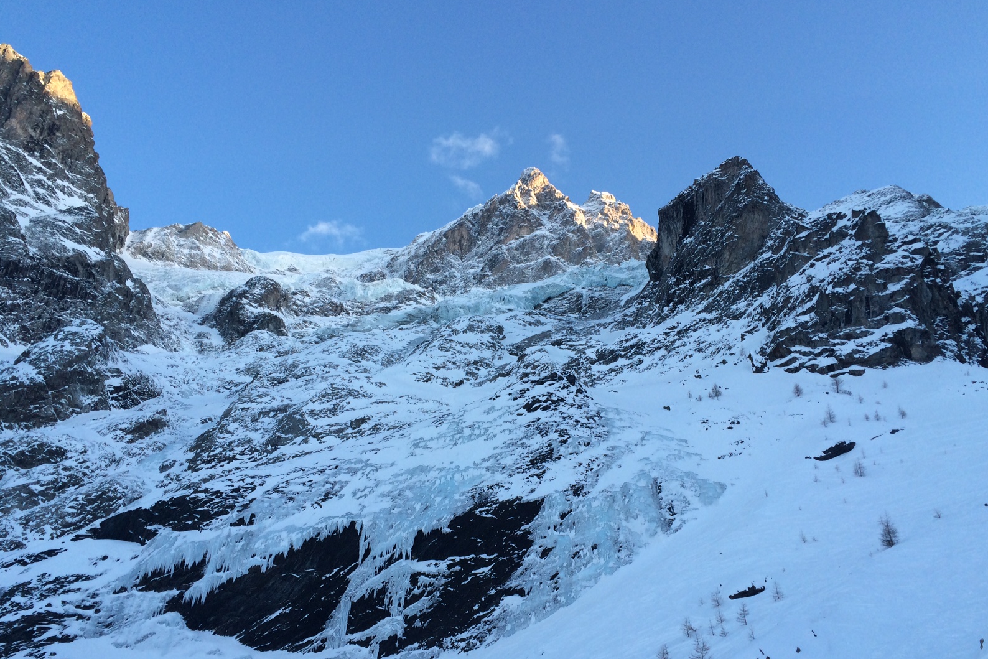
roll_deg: -0.3
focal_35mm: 31
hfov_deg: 60.3
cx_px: 499
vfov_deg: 42.3
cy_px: 364
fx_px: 851
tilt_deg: +29.4
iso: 32
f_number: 2.2
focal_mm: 4.15
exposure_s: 1/373
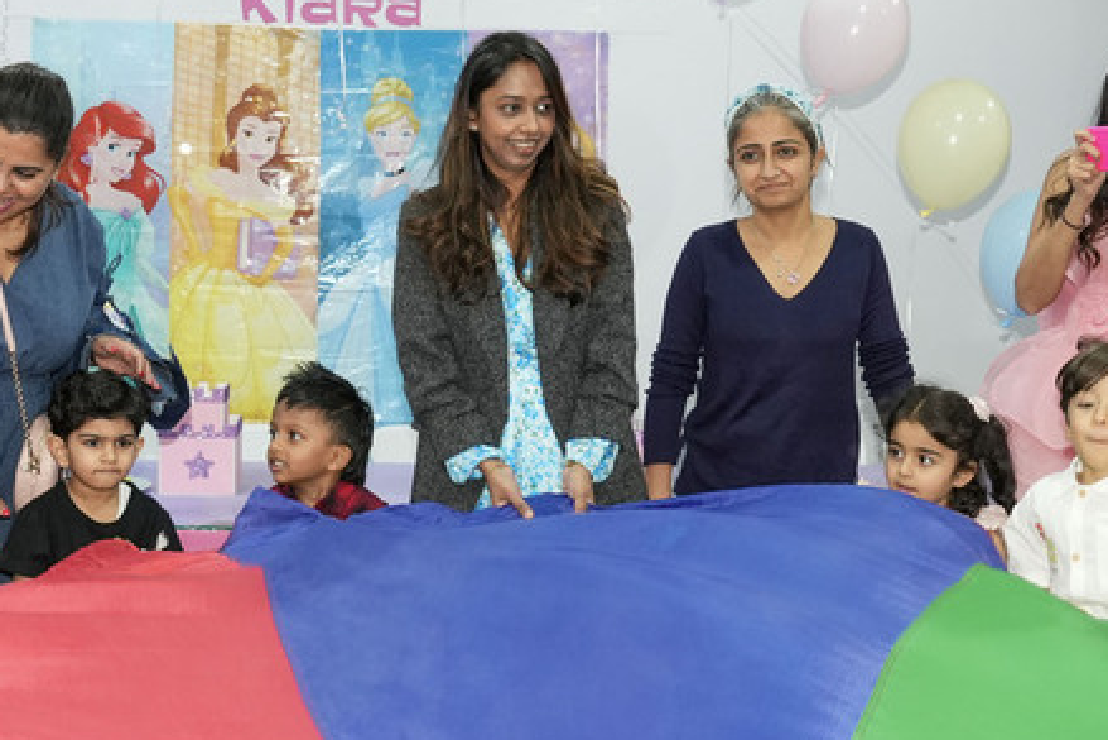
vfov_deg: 23.0
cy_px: 389
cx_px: 485
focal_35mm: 59
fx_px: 1816
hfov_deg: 33.9
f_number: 5
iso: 2000
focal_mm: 24
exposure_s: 1/200
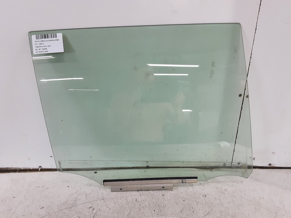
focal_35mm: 27
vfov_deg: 51.4
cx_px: 146
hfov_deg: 65.3
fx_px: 227
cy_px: 109
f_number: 1.9
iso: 125
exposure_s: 1/50
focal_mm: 2.91
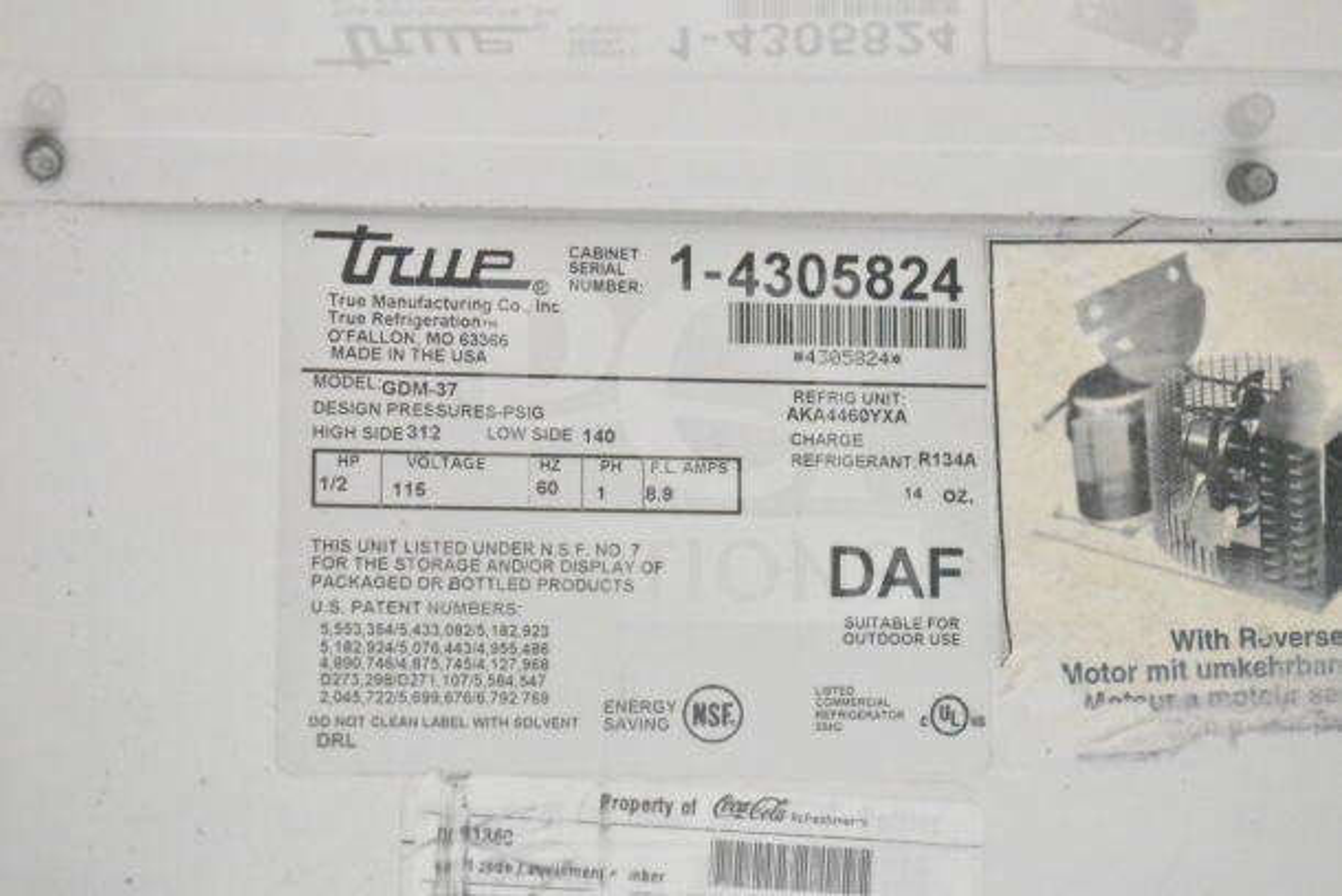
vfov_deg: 16.6
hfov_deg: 24.6
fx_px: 3076
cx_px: 671
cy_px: 448
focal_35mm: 82
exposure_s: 1/60
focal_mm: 55
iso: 25600
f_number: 5.6
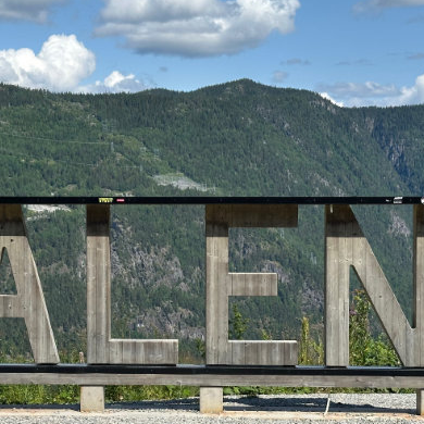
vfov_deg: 19.9
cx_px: 139
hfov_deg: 19.9
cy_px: 252
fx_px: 1206
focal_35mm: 87
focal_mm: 6.9
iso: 64
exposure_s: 1/4367
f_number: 1.8
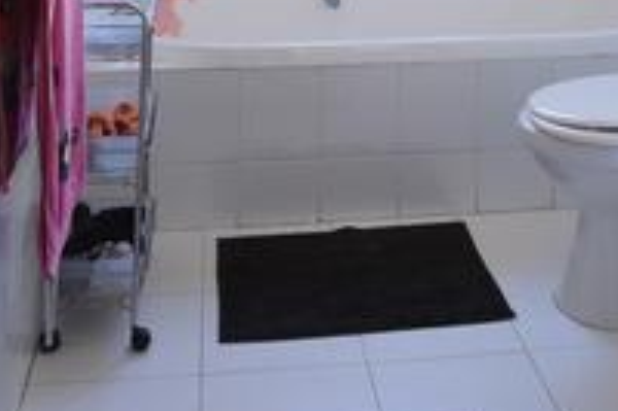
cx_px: 386
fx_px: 1029
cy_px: -252
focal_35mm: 60
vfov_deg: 19.0
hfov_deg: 33.3
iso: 100
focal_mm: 10
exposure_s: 1/15
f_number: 4
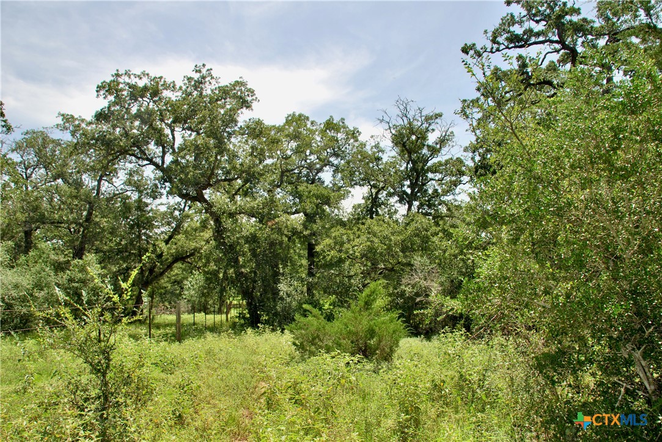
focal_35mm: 27
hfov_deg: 67.3
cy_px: 221
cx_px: 331
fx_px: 497
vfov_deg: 48.0
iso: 100
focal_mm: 18
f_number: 8
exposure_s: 1/200
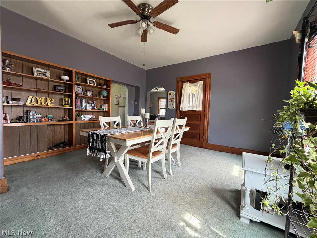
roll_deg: -2.1
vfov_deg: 85.7
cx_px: 158
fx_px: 128
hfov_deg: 102.1
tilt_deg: -3.8
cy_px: 119
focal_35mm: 14
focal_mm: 2.22
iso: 250
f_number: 2.2
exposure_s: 1/121
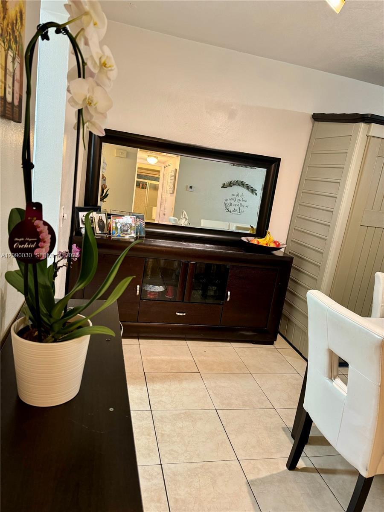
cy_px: 256
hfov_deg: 56.8
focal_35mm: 24
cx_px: 192
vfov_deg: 71.6
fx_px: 355
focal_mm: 6.76
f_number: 1.78
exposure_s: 1/60
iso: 250
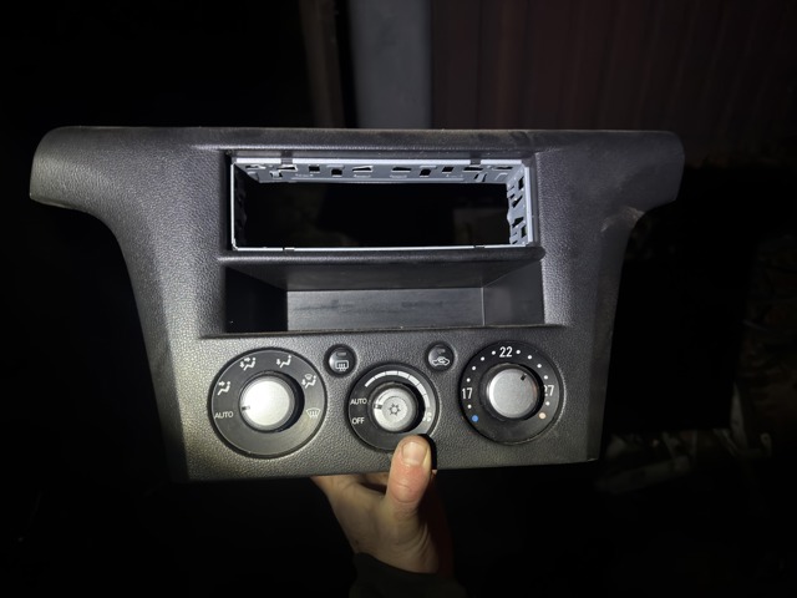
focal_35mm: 24
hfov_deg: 71.6
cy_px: 299
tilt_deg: -38.0
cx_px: 398
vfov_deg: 56.8
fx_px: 553
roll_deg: +3.6
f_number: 1.78
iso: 800
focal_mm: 6.76
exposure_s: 1/27
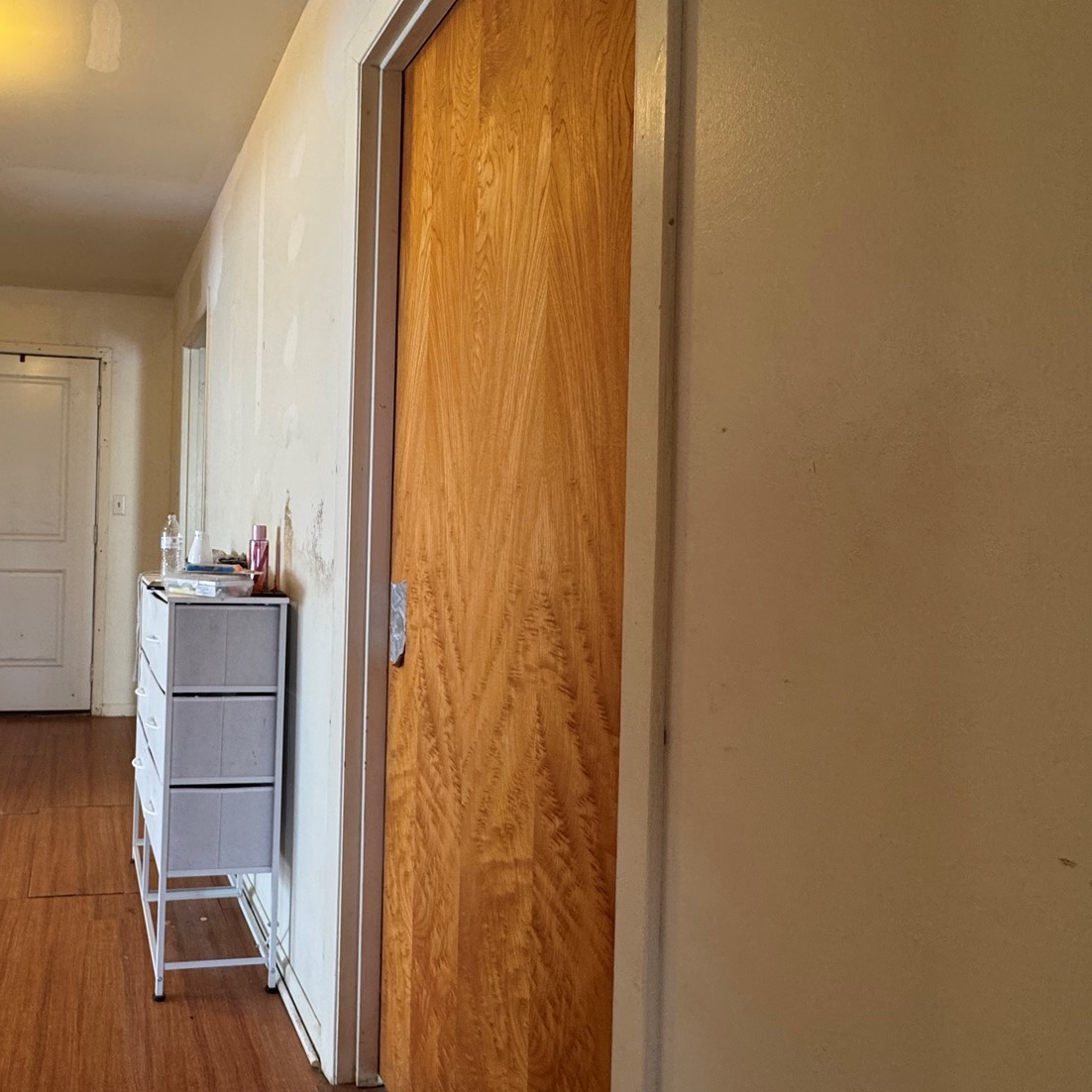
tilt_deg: +0.5
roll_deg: -1.2
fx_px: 821
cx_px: 213
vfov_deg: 67.2
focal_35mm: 23
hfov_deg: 61.5
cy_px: 514
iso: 250
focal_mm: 2.22
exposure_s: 1/60
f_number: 2.2
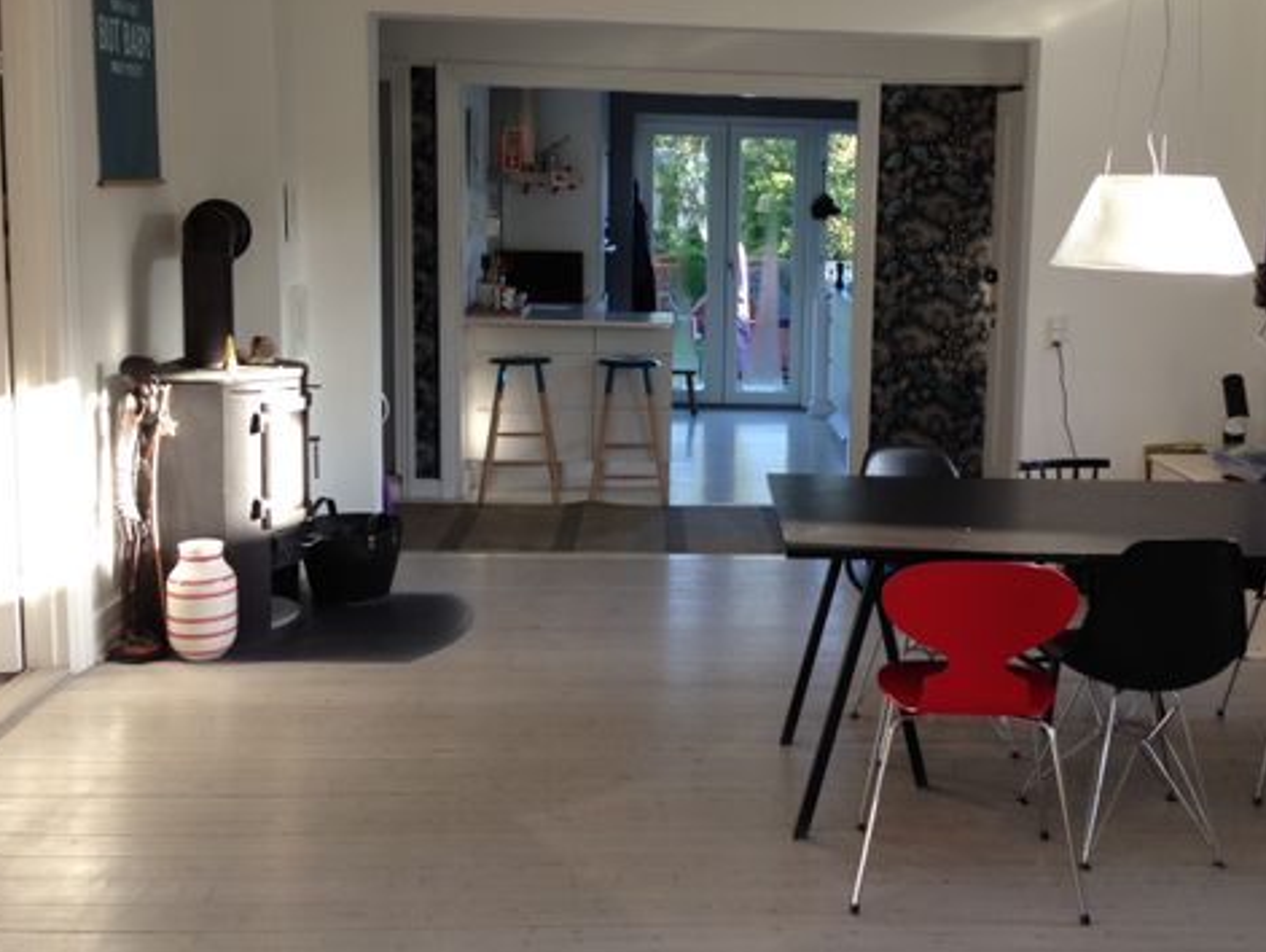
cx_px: 788
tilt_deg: -7.6
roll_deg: -1.6
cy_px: 374
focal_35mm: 42
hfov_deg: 44.4
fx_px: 1537
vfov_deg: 34.3
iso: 50
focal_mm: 4.12
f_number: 2.4
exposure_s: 1/60
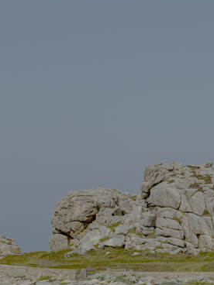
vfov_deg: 9.2
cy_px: 206
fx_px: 1764
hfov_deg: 6.9
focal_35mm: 214
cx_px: 292
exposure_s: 1/320
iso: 200
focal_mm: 70
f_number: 9
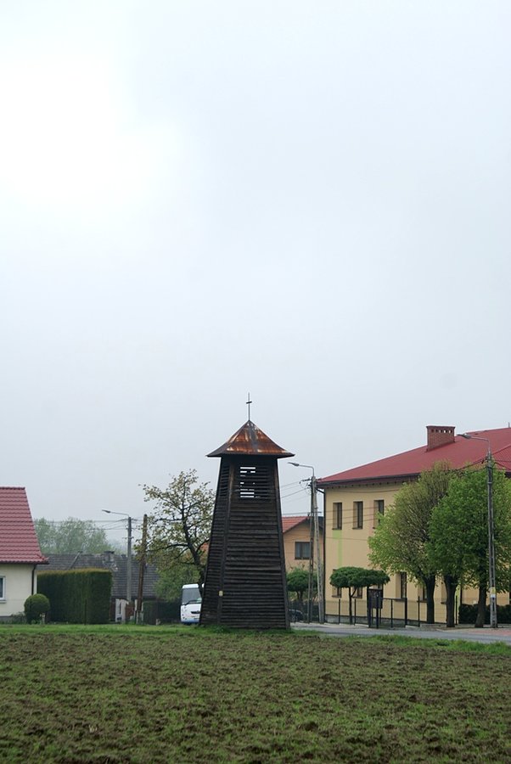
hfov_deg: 13.1
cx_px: 256
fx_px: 2230
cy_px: 382
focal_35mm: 105
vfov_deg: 19.4
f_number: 7.1
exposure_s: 1/125
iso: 100
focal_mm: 70
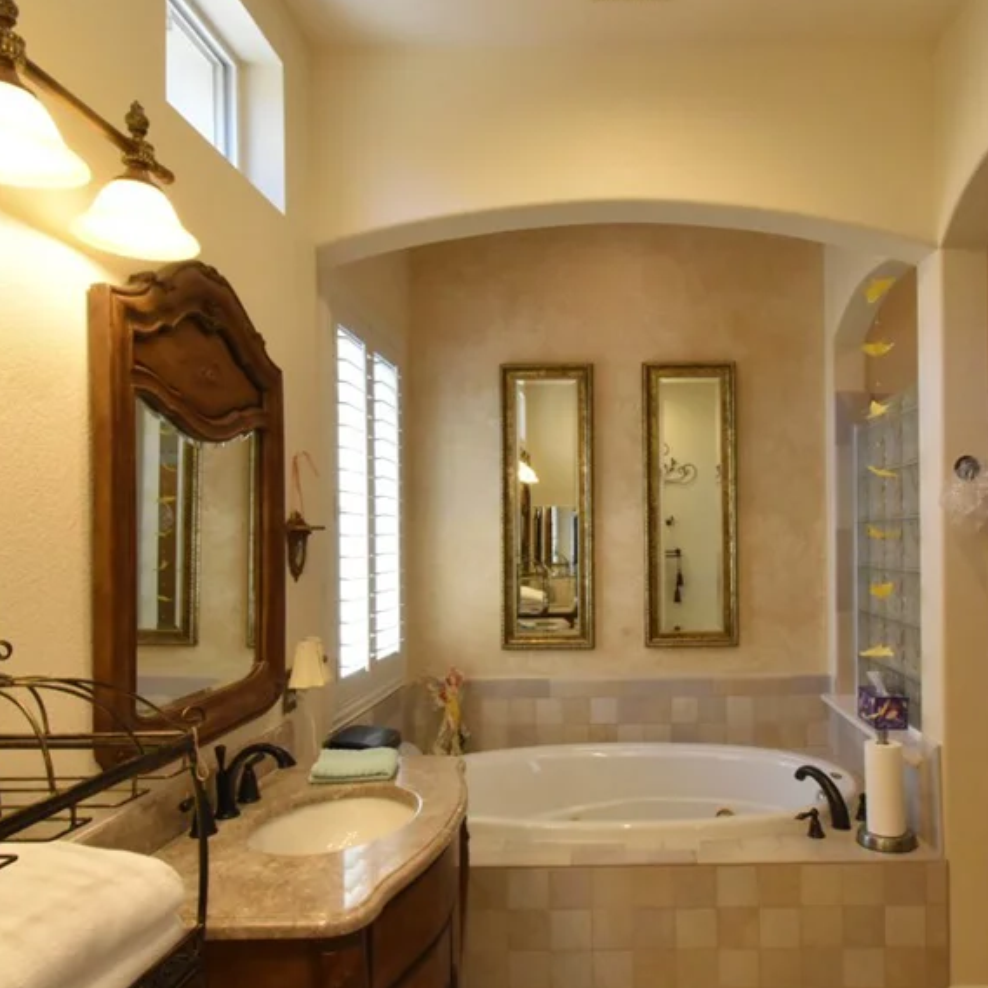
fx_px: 743
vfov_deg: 67.1
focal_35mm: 23
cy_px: 535
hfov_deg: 66.3
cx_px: 618
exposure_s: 1/13
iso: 4000
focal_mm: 10
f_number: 22
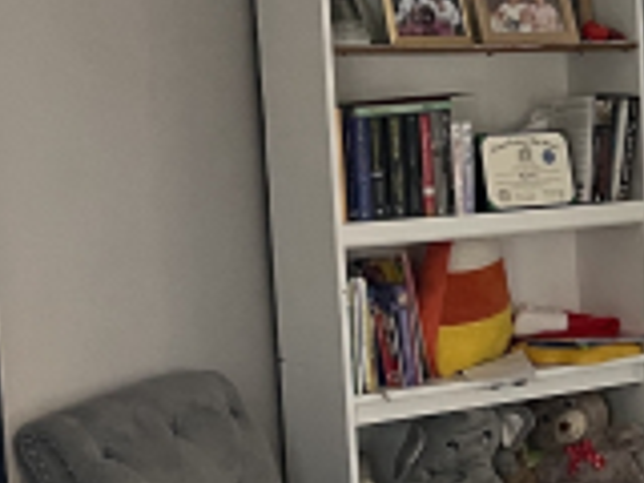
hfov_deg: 17.1
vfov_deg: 14.2
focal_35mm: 104
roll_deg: +1.1
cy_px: 290
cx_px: 960
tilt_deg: -7.1
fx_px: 1935
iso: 400
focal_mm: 5.1
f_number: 1.6
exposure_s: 1/40
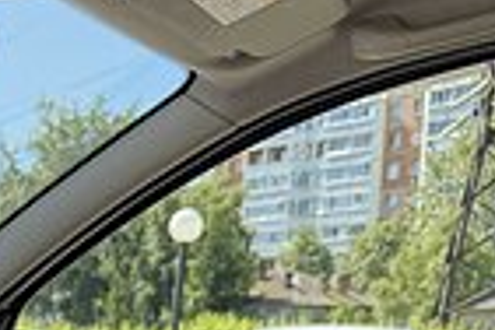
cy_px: 648
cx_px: -144
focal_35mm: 97
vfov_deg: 12.5
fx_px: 1334
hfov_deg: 19.4
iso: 100
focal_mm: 6.76
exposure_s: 1/643
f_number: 1.78
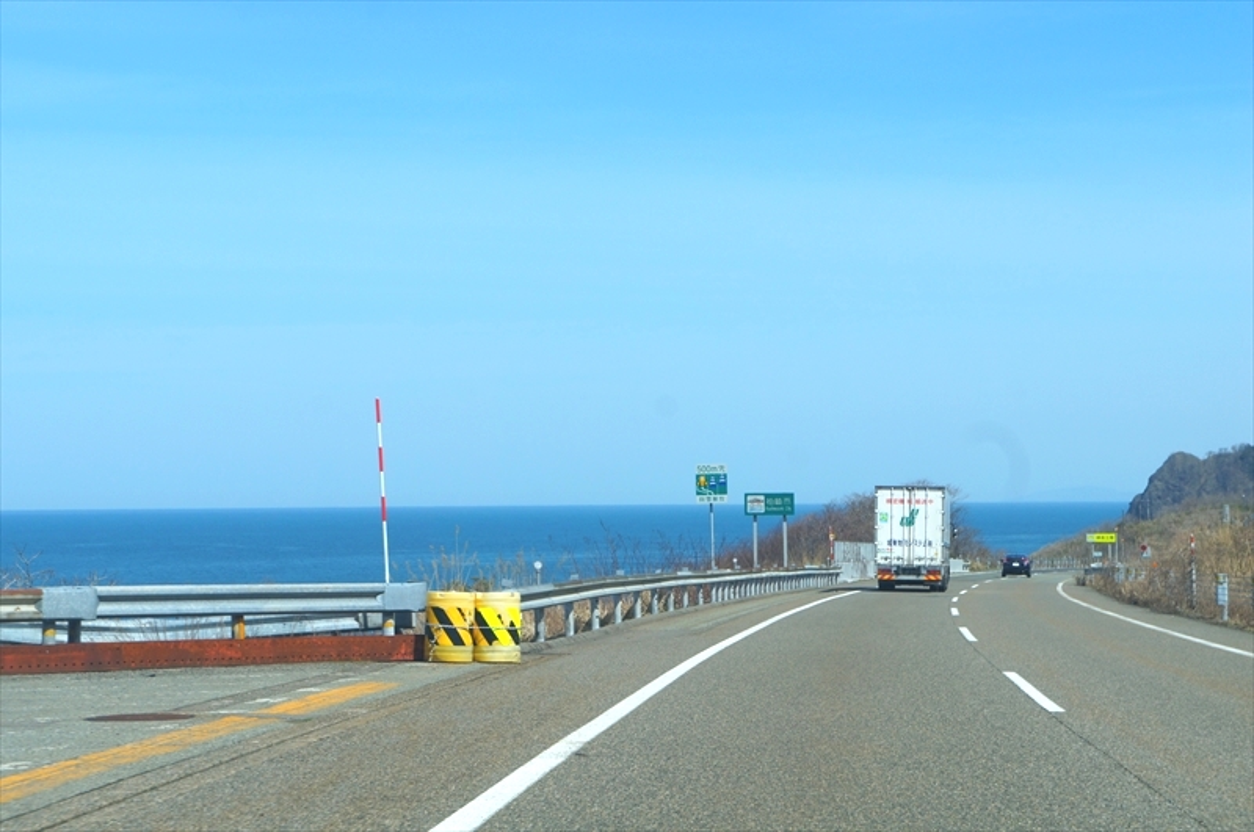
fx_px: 2870
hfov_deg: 24.7
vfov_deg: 16.5
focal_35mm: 82
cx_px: 627
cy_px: 416
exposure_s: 1/500
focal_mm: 55
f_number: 9
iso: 200
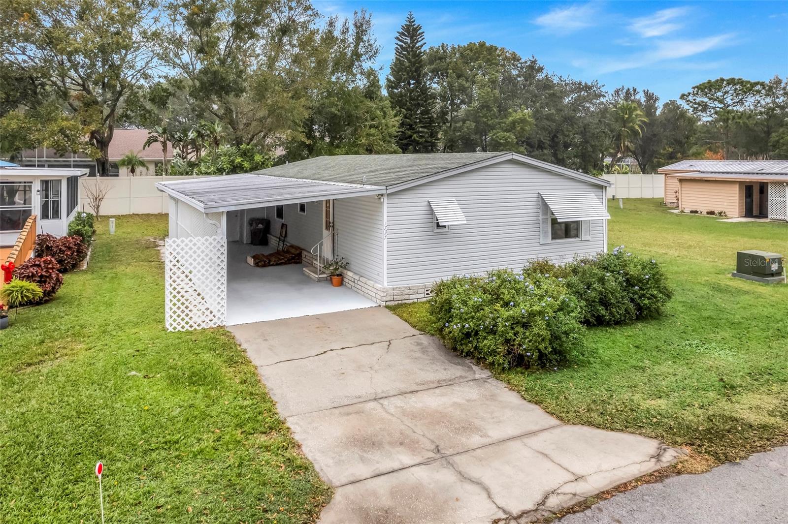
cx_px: 394
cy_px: 262
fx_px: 481
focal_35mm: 22
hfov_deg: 78.6
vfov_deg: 57.2
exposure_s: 1/40
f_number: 2.8
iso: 110
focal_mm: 8.38
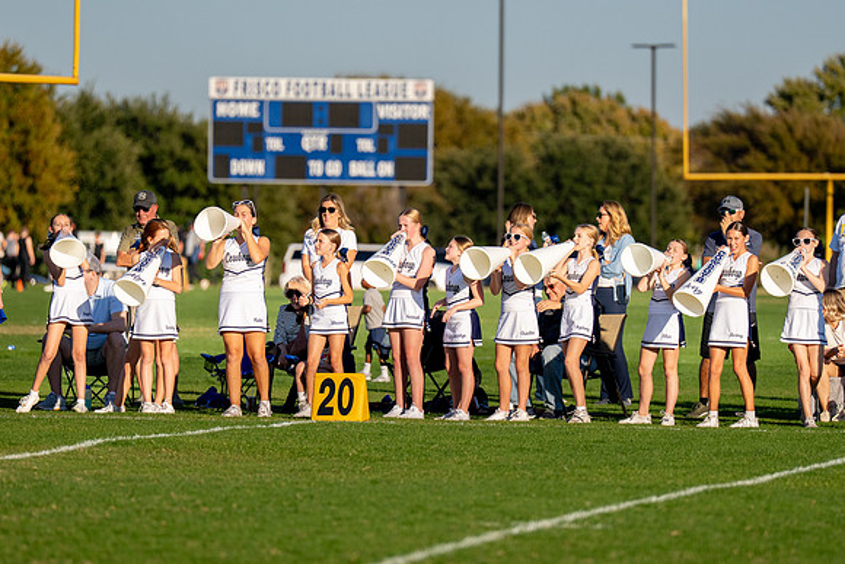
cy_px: 310
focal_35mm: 315
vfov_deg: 4.4
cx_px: 447
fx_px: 7384
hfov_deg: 6.5
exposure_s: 1/4000
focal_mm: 200
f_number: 2.8
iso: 200
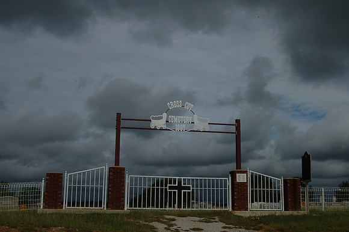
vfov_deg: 29.8
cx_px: 174
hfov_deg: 43.6
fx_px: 436
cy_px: 116
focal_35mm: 45
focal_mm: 30
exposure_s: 1/200
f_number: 29
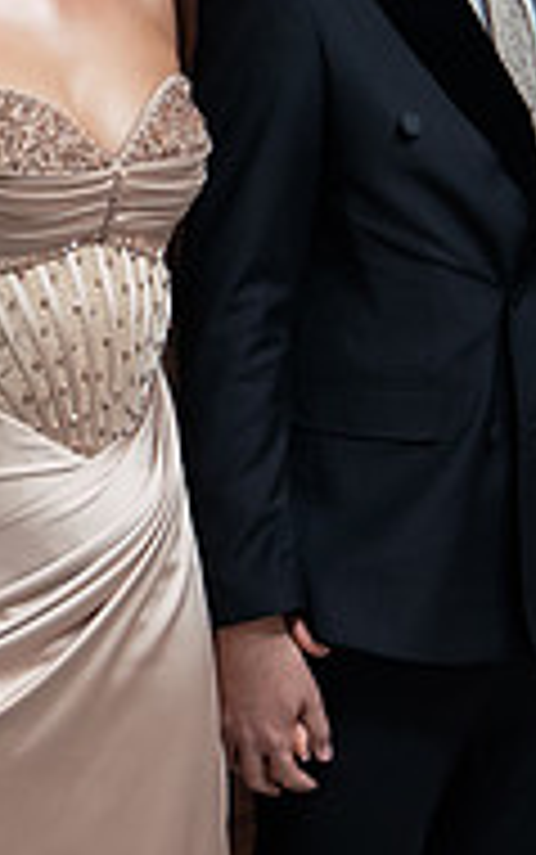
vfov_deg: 22.6
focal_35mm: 89
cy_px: 63
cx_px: 57
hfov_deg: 14.6
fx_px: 2077
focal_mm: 22
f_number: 2.8
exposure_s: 1/200
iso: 1800
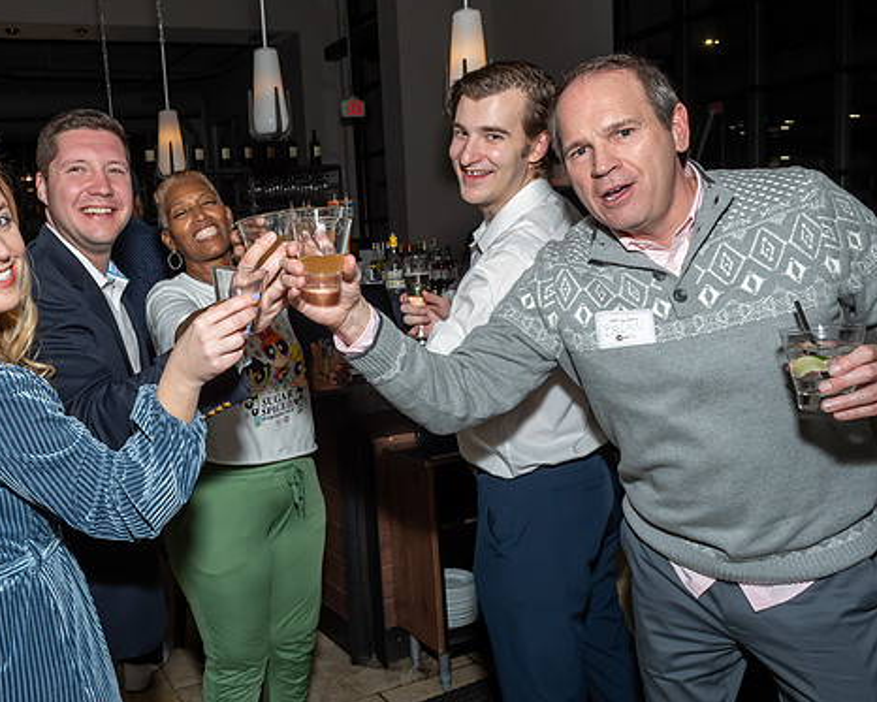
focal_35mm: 32
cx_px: 301
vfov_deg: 45.8
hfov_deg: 54.6
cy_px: 361
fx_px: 831
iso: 400
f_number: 8
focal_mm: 17
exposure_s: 1/250
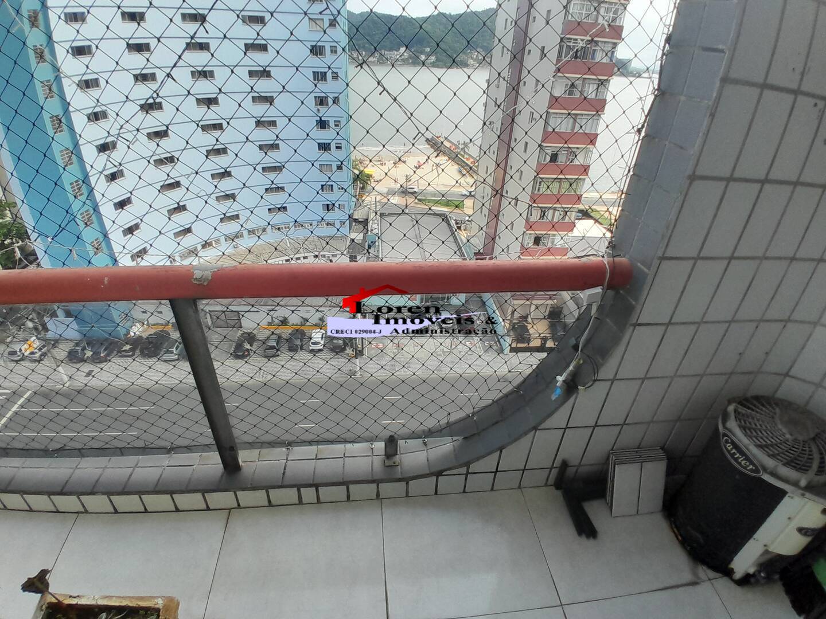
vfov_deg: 74.7
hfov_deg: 91.0
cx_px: 413
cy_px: 310
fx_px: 406
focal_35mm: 17
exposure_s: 1/491
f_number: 2.2
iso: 40
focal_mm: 1.46
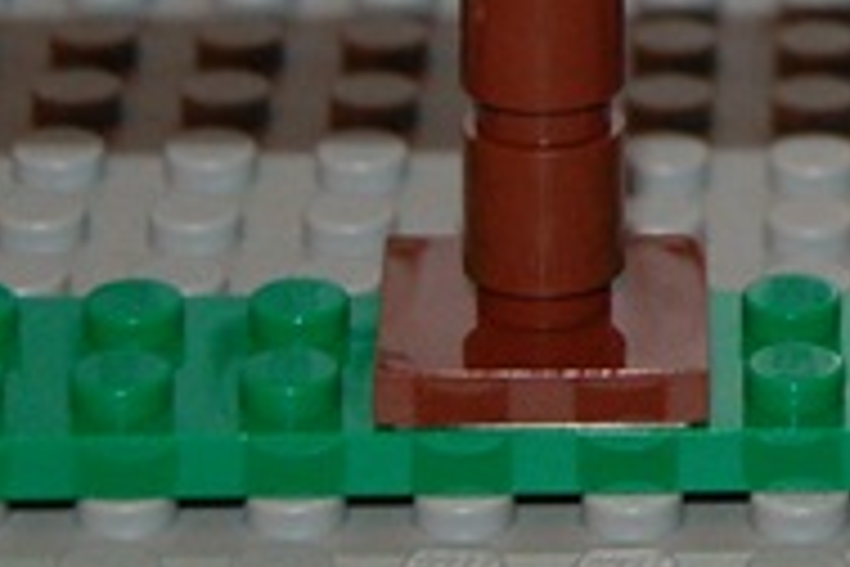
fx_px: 6731
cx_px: 1363
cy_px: -266
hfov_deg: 7.1
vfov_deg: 4.8
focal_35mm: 285
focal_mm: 45
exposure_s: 1/60
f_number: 5.3
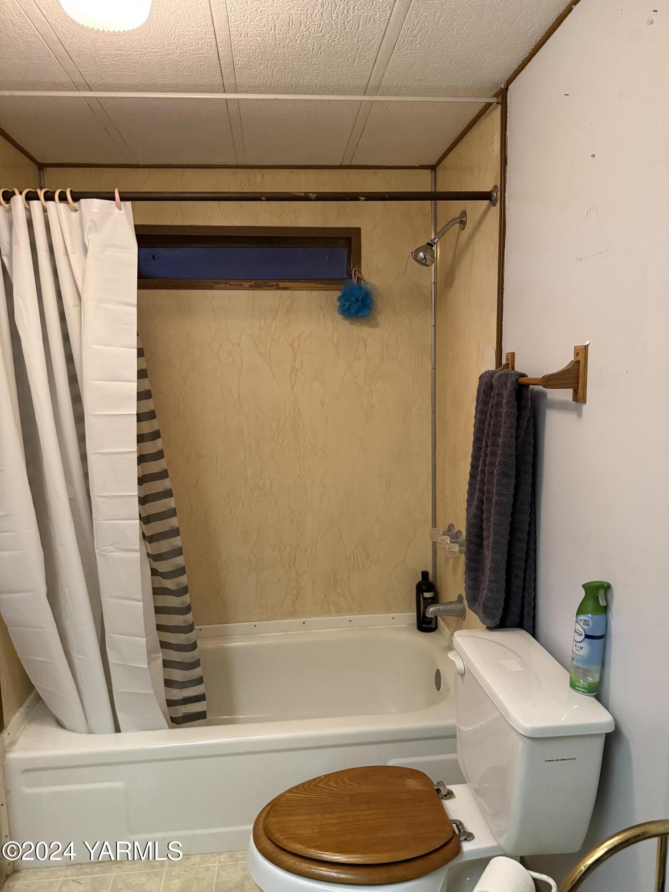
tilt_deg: -6.0
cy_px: 446
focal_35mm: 24
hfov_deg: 56.8
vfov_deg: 71.6
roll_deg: +3.1
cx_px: 334
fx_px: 618
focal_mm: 6.76
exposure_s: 1/60
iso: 640
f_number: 1.78
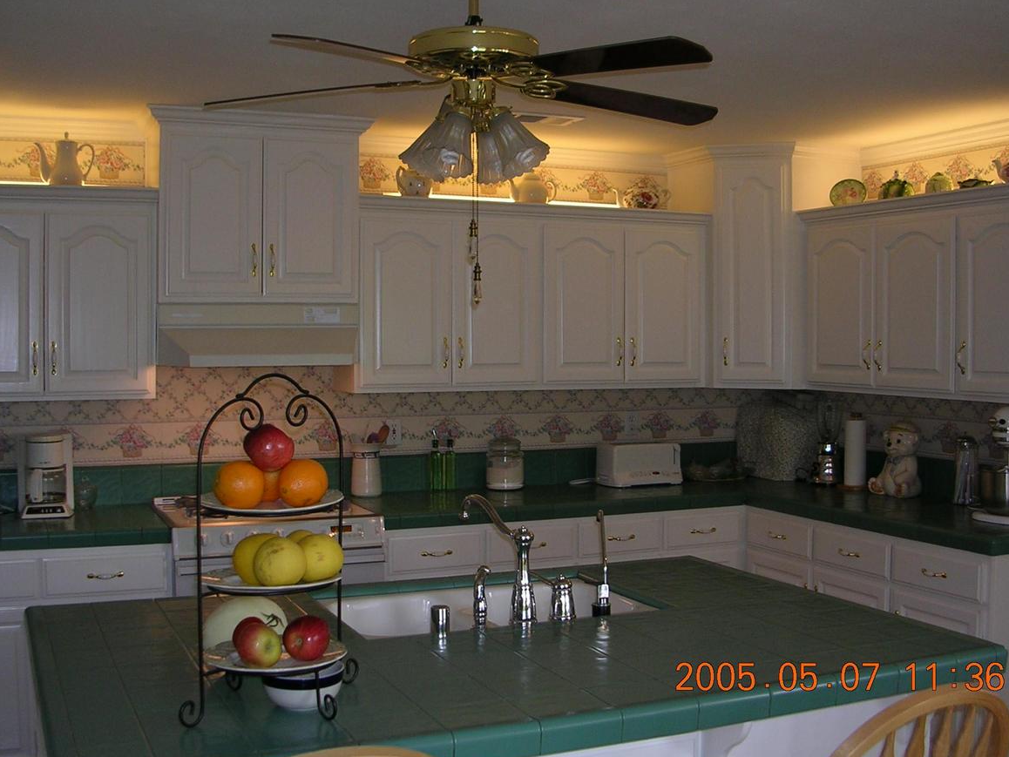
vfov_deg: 34.3
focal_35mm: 42
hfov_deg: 44.8
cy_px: 346
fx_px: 1224
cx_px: 514
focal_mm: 5.8
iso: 50
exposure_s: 1/30
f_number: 2.8
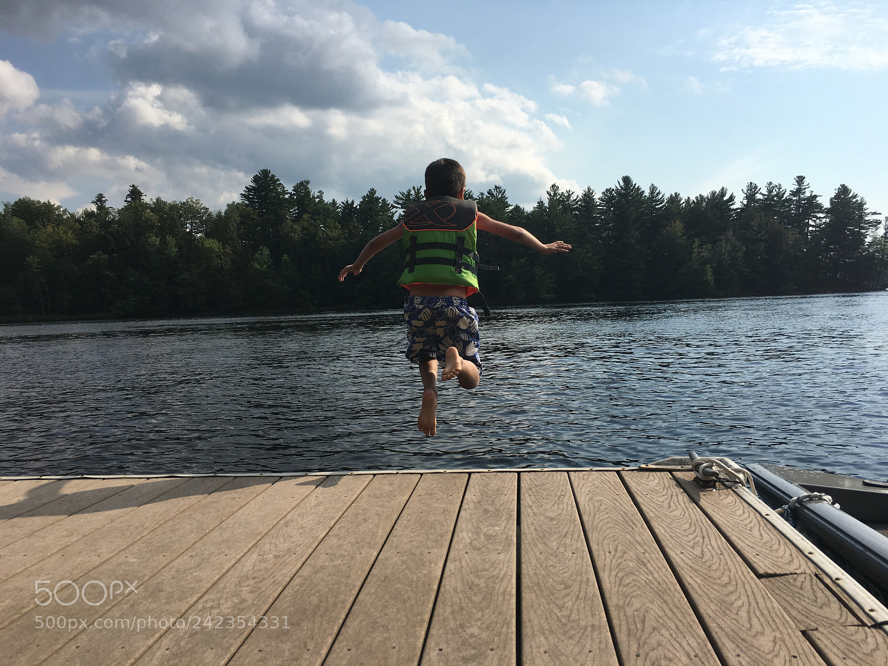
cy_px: 333
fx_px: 744
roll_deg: +2.6
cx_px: 444
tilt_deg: -1.2
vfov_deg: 48.2
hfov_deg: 61.7
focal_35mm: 29
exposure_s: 1/3077
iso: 25
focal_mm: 4.15
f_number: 2.2
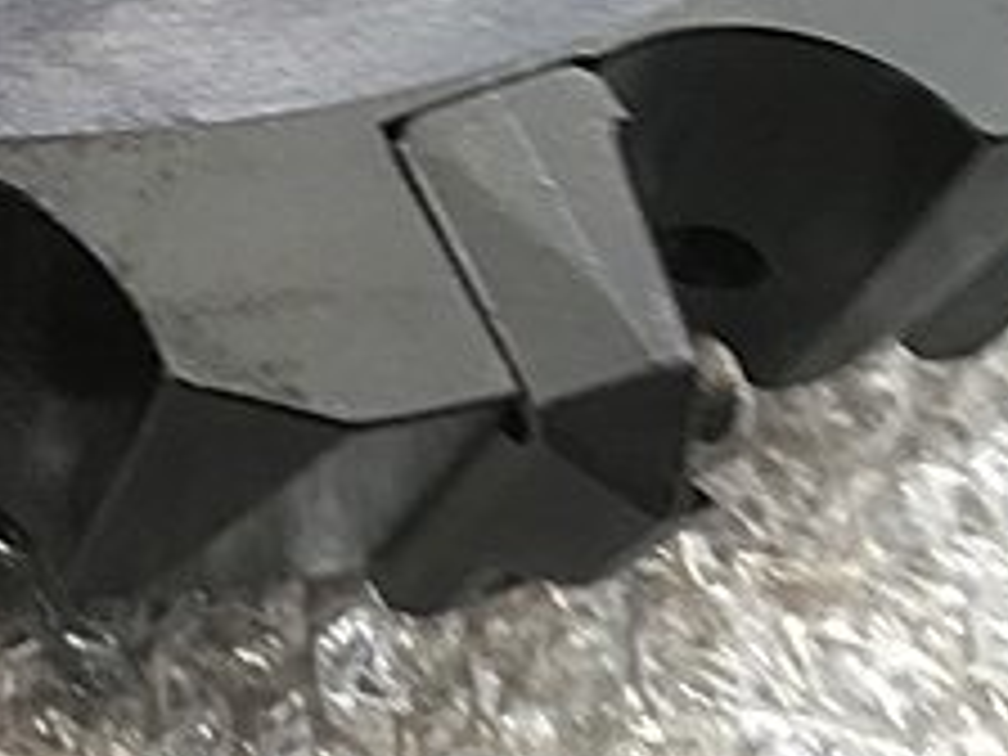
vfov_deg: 17.4
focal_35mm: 83
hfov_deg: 21.4
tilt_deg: -64.9
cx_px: -292
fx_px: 2417
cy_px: 32
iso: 100
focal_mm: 4.15
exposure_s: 1/30
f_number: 2.2
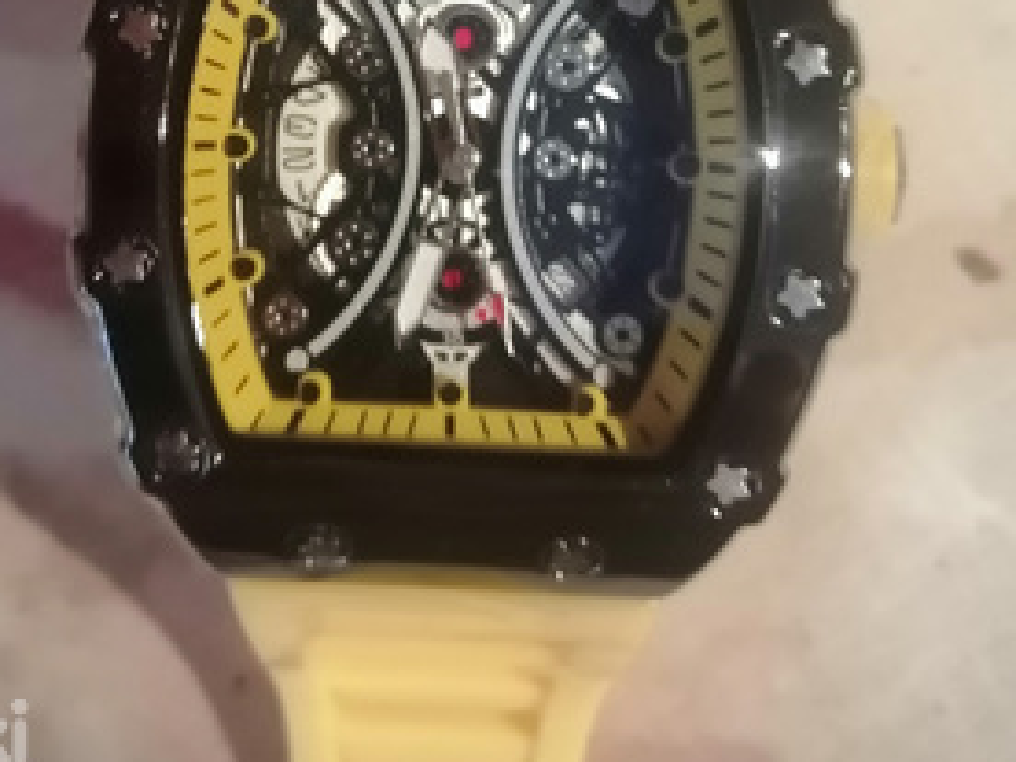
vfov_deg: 27.4
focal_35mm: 49
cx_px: 352
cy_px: -59
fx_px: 1438
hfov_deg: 38.5
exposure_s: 1/17.1
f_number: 1.8
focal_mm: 3.88
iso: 640
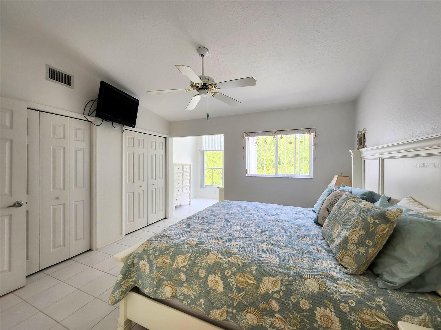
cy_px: 165
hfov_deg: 106.2
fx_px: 166
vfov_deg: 89.9
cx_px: 220
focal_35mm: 13
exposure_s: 1/60
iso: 64
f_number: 2.2
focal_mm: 1.74
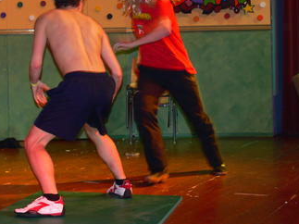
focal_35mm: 79
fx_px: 682
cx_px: 92
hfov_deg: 24.6
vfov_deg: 18.6
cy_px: 68
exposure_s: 1/30
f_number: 2.8
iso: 100
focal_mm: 11.5
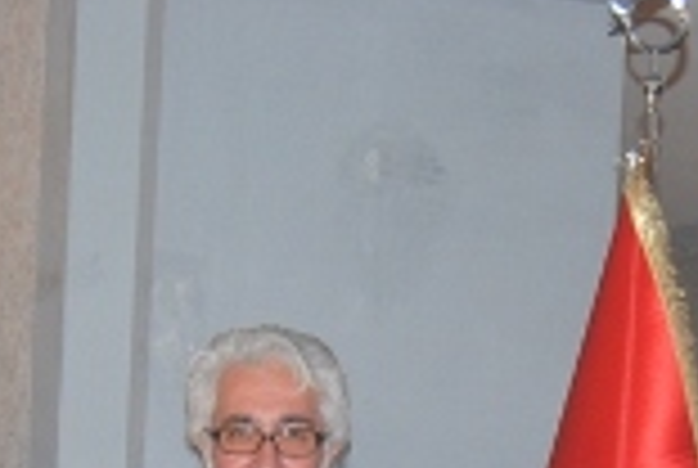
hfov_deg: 16.5
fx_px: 2409
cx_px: 414
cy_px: 929
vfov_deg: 10.3
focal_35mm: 124
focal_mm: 20
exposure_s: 1/60
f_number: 4
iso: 400
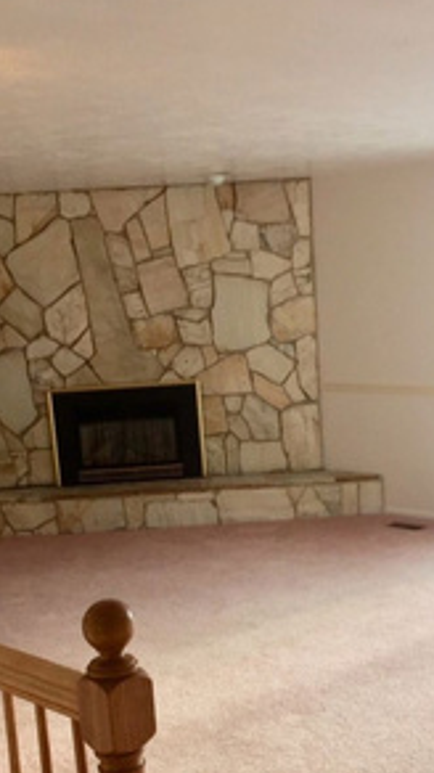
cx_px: 304
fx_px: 1065
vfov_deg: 39.2
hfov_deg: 22.9
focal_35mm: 52
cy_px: 537
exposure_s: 1/60
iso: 32
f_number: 2.2
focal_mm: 4.15
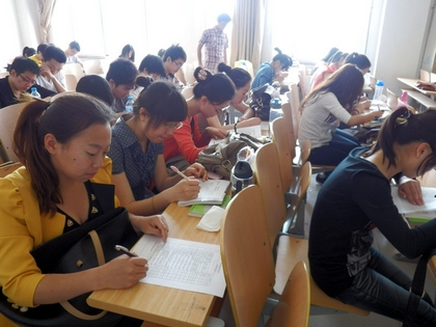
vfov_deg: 51.4
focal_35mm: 27
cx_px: 218
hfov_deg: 65.3
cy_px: 164
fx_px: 340
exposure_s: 1/20
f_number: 3.3
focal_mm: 4.9
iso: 200
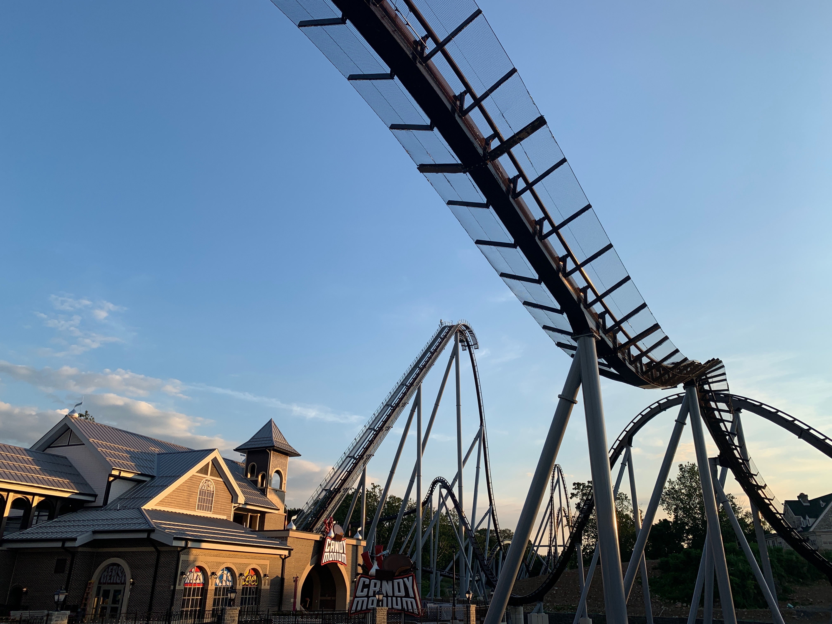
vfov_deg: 53.1
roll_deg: -0.6
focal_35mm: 26
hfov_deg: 67.3
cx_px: 416
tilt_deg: +24.0
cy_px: 312
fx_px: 625
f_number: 1.8
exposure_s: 1/829
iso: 25
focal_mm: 4.25
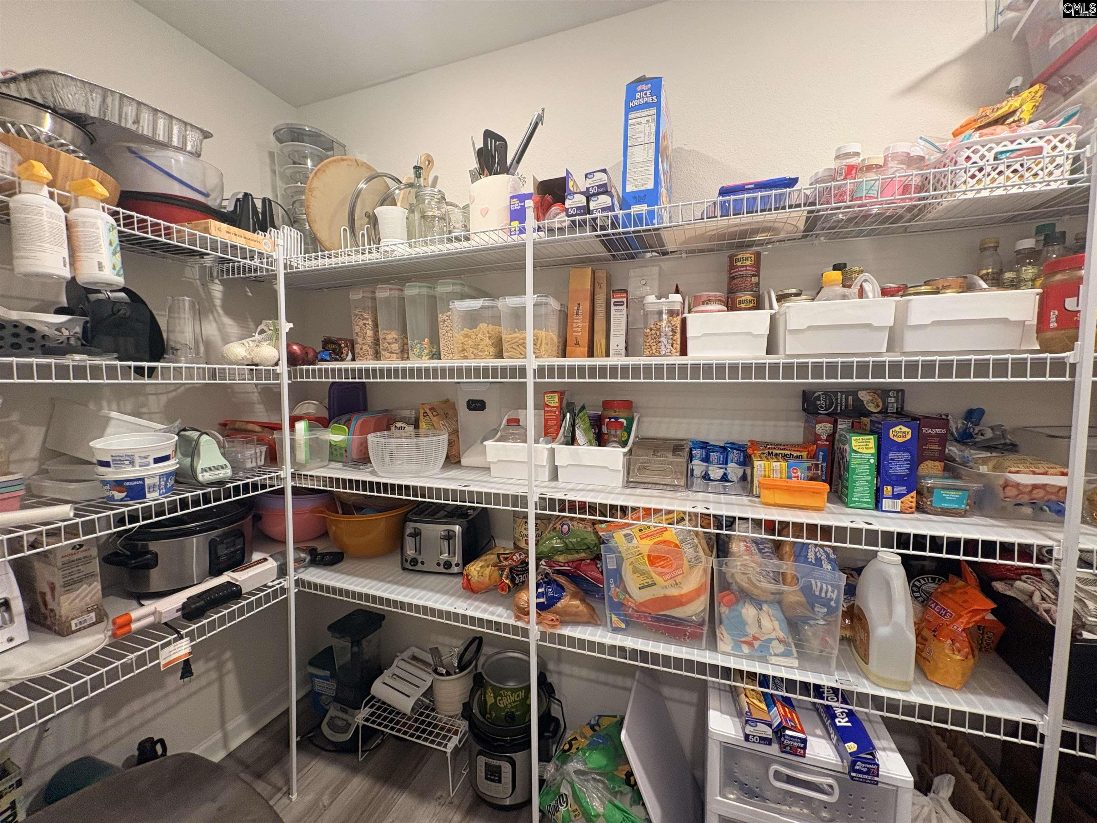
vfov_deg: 85.7
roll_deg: +0.4
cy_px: 412
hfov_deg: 102.1
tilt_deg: -2.5
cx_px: 548
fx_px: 444
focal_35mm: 14
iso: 200
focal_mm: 2.22
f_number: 2.2
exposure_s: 1/60
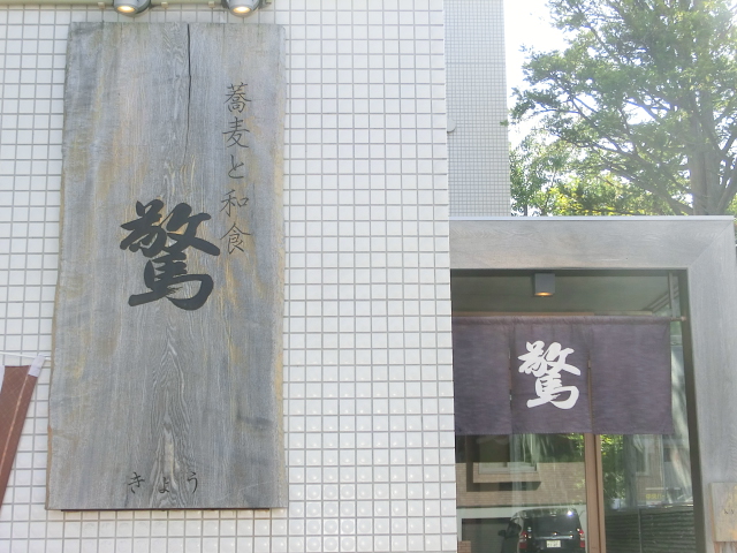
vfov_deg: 23.3
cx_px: 368
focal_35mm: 63
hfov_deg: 30.7
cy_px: 276
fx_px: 1341
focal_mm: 11.1
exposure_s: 1/200
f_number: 4.6
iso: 100
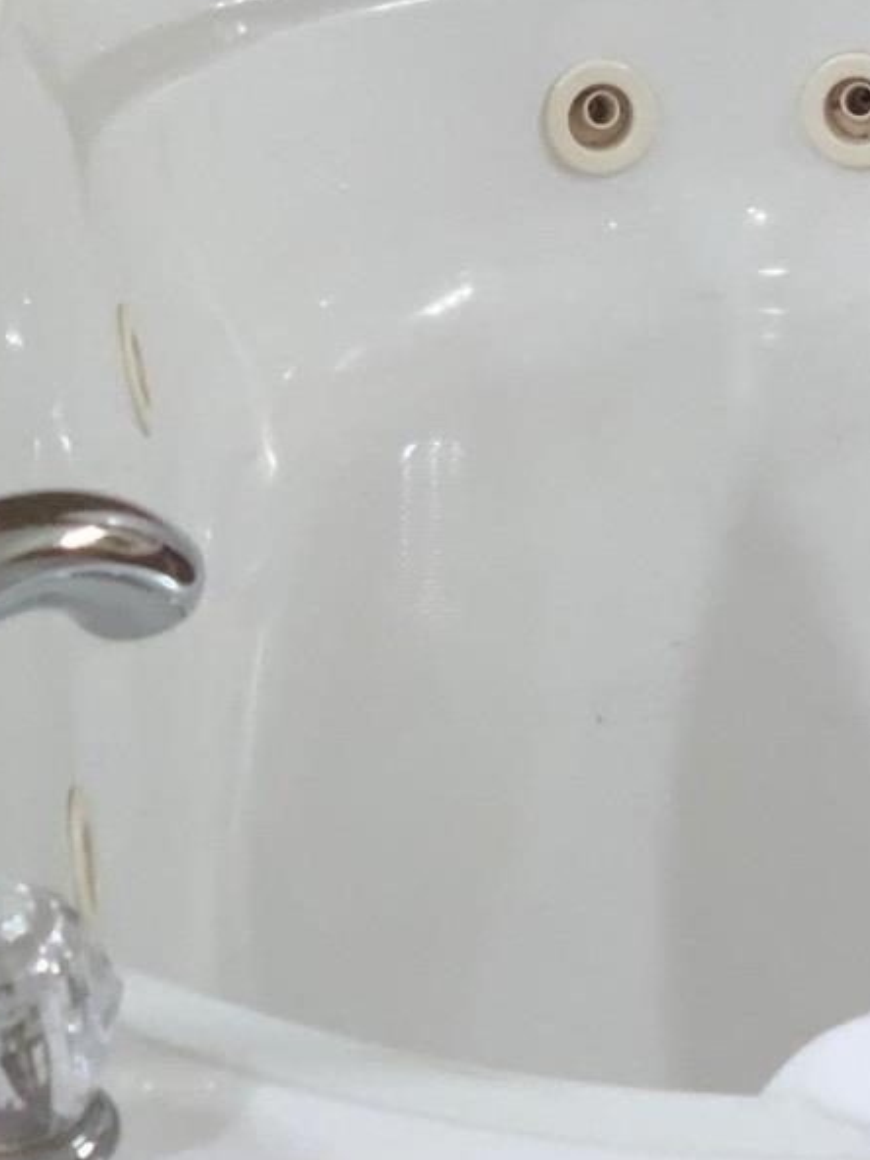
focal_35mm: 135
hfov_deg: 10.9
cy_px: 962
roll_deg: +0.2
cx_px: 727
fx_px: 4524
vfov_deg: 14.5
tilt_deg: -33.4
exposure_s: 1/60
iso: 100
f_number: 2.4
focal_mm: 6
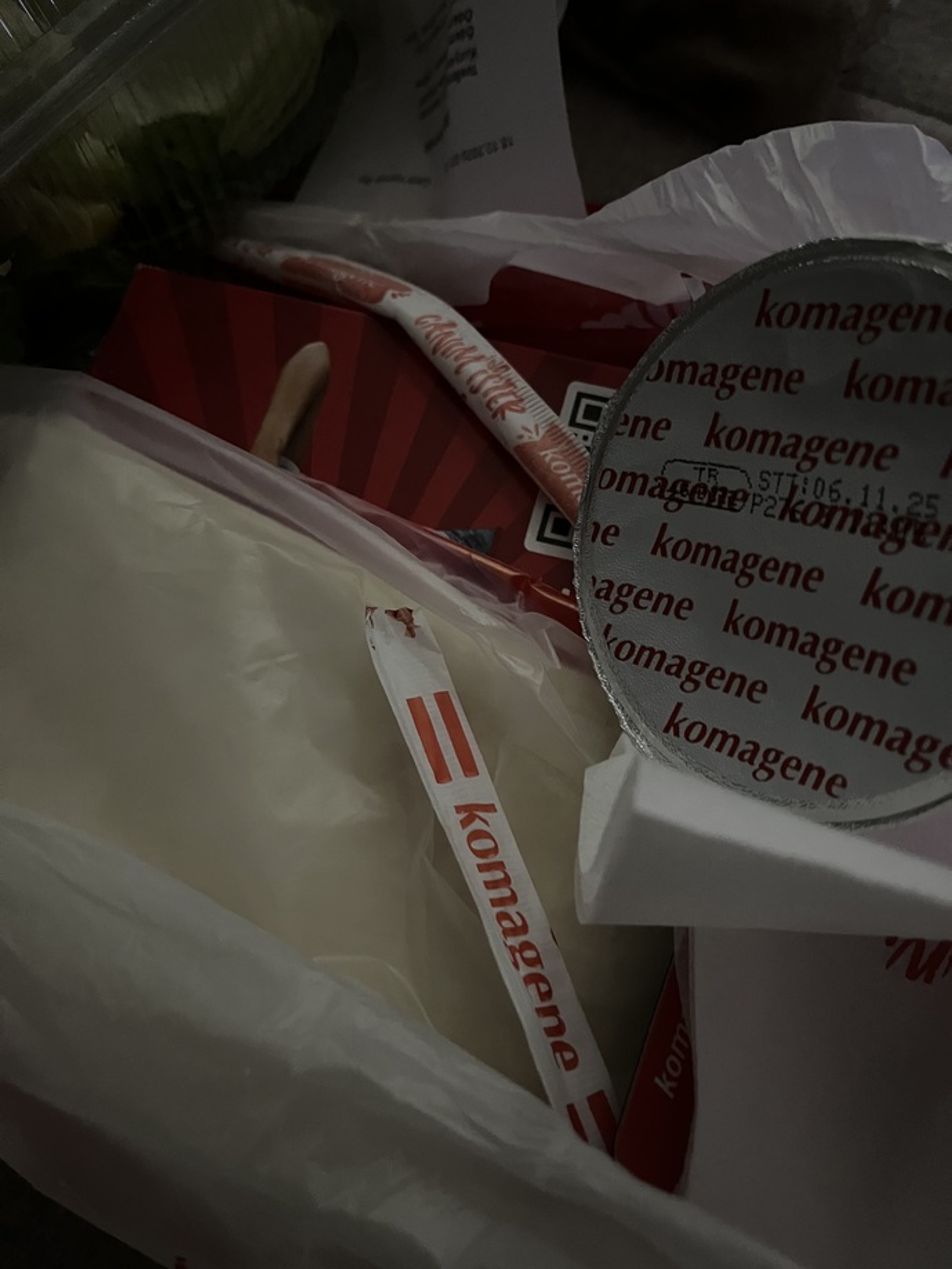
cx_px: 476
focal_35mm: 26
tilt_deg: -69.0
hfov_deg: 53.1
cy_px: 634
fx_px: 953
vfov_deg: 67.3
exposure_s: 1/17
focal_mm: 5.1
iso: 1250
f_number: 1.6
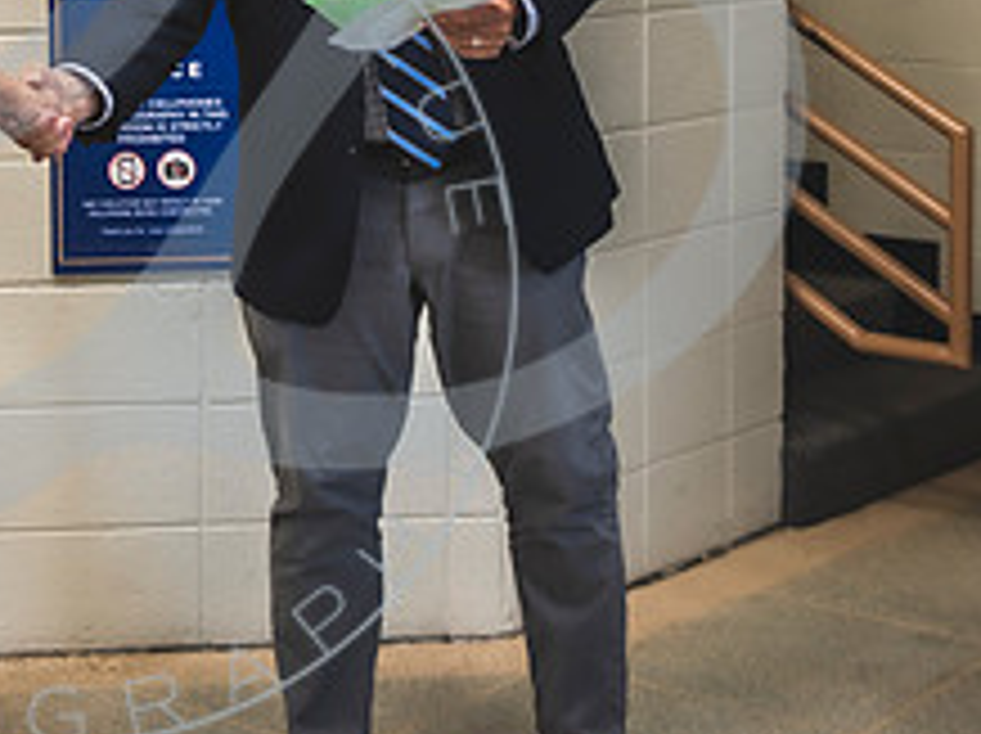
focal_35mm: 93
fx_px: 2633
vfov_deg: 15.4
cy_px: -92
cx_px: 279
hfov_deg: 21.0
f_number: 2.8
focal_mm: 36
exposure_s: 1/160
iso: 500
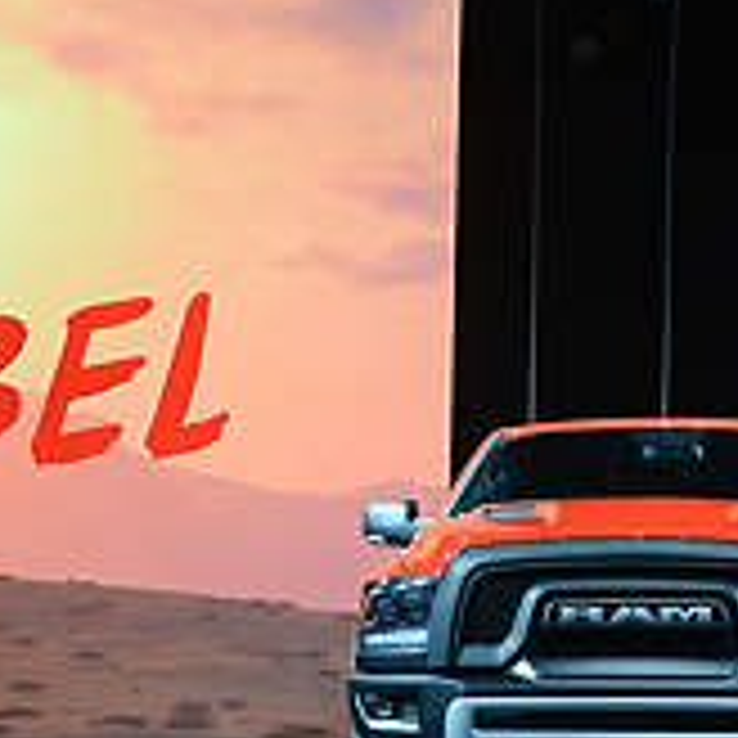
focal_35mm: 106
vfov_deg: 16.4
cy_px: 369
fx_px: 2557
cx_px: 662
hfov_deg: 16.2
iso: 800
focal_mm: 34
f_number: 6.3
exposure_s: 1/125
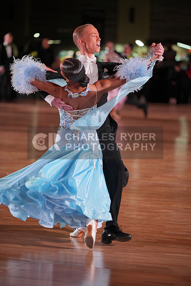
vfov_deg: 13.2
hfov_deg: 8.8
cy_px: 143
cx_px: 96
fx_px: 1241
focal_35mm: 156
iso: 1000
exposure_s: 1/400
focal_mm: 156
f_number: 2.8
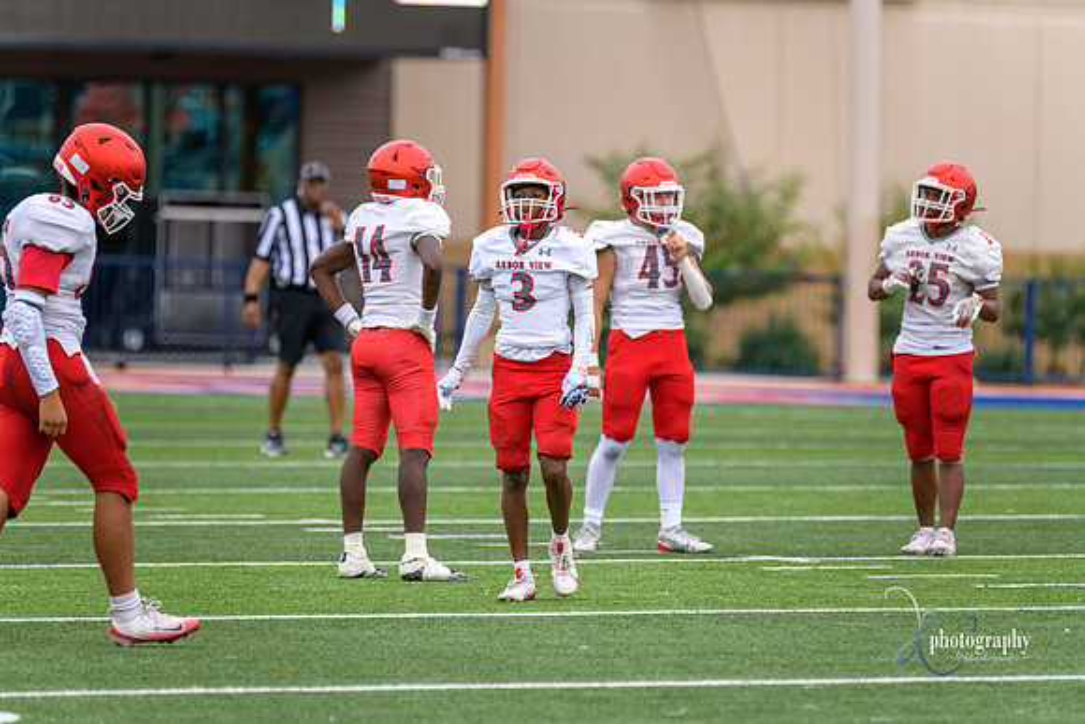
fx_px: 9043
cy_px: 362
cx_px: 542
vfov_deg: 4.6
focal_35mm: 300
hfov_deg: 6.9
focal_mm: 300
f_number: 3.5
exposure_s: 1/800
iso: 500
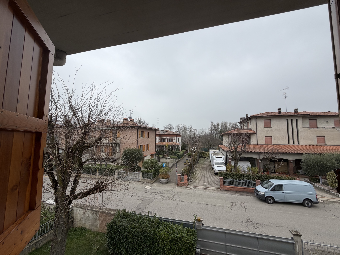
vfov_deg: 85.7
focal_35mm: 14
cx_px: 170
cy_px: 128
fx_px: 138
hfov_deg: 102.1
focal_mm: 2.22
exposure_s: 1/770
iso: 32
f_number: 2.2
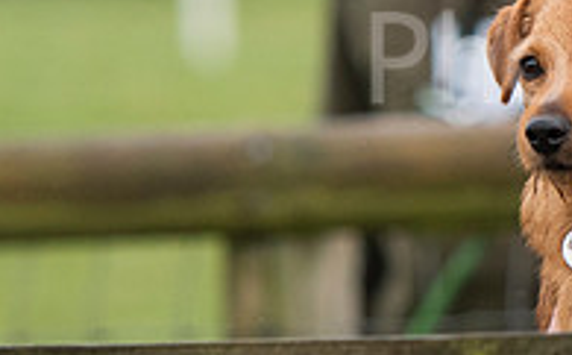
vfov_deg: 1.8
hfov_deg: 2.8
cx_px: 980
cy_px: 139
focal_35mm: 741
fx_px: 11528
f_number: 3.5
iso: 640
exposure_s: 1/500
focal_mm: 125
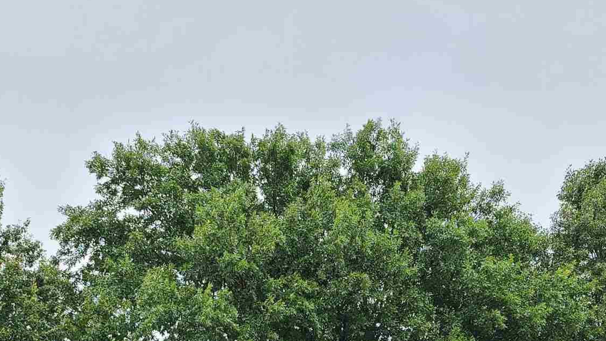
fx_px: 1237
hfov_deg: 27.4
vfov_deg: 14.2
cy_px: 580
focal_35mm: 77
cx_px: 211
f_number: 1.8
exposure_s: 1/1365
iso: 40
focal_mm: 5.4
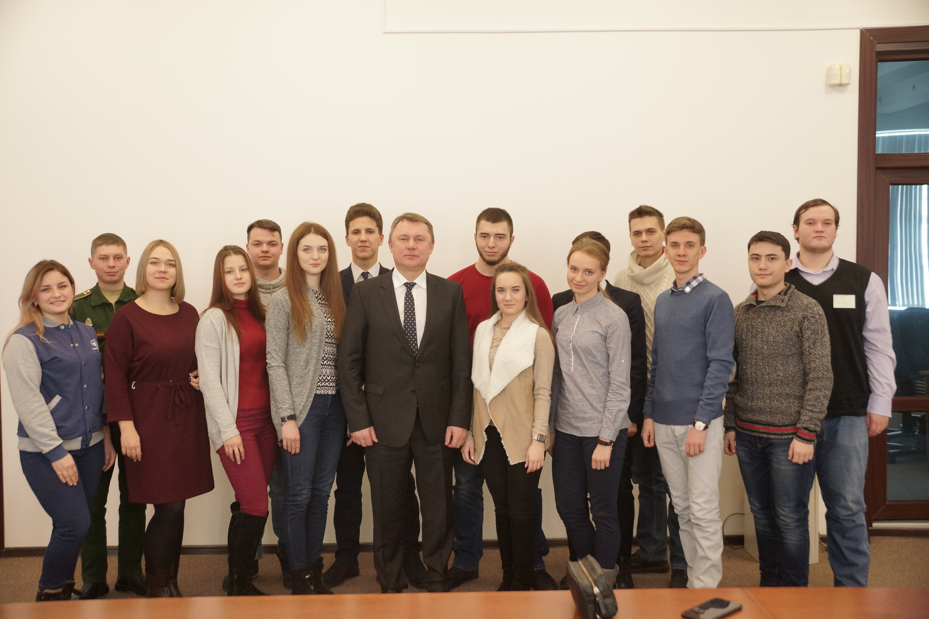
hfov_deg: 49.6
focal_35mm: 39
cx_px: 464
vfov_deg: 34.2
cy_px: 310
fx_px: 1006
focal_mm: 26
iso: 1000
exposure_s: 1/125
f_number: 4
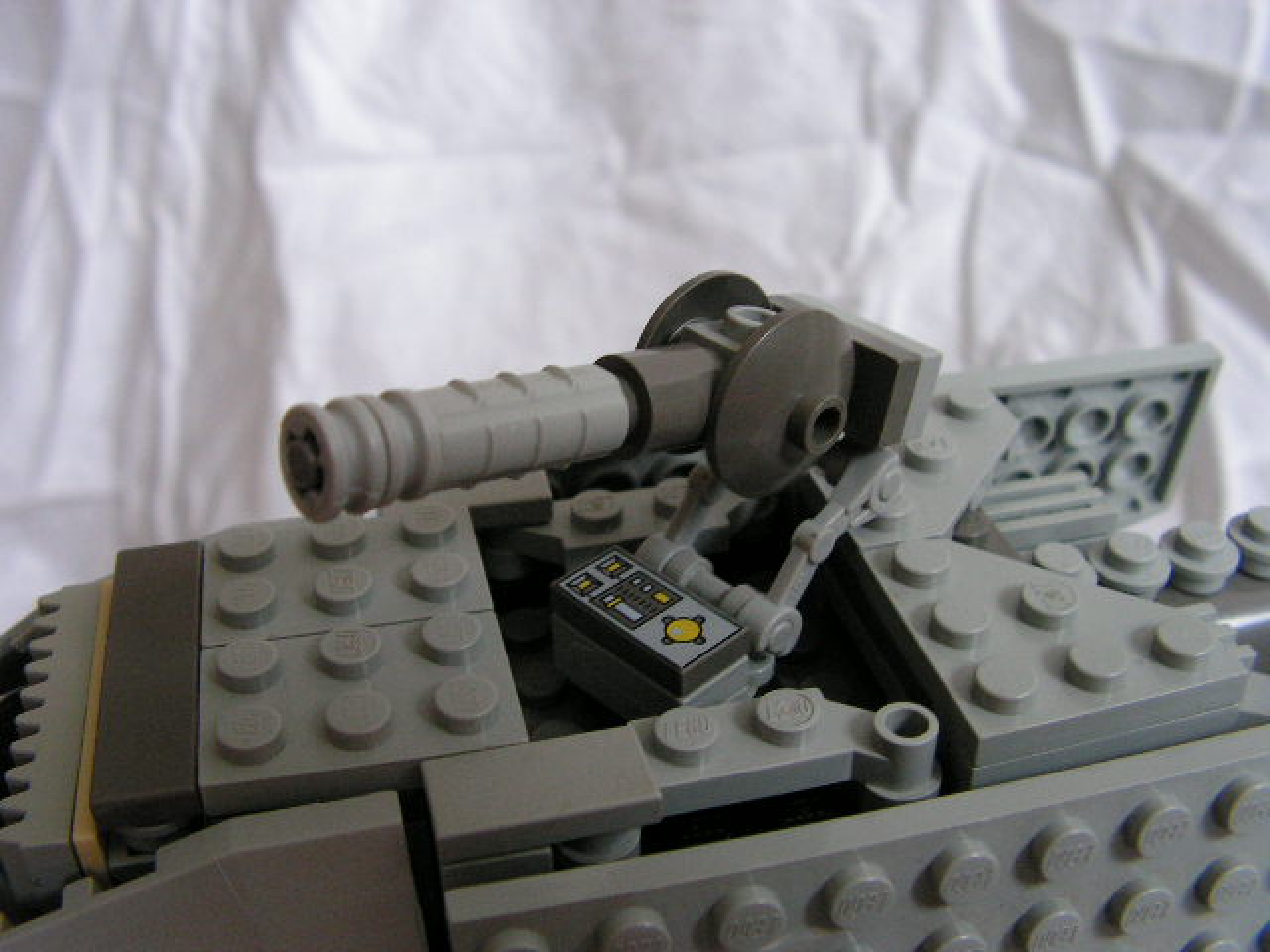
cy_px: 476
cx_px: 635
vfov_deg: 39.7
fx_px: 1321
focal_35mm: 36
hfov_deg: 51.4
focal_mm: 6
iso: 200
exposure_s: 1/30
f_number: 3.2
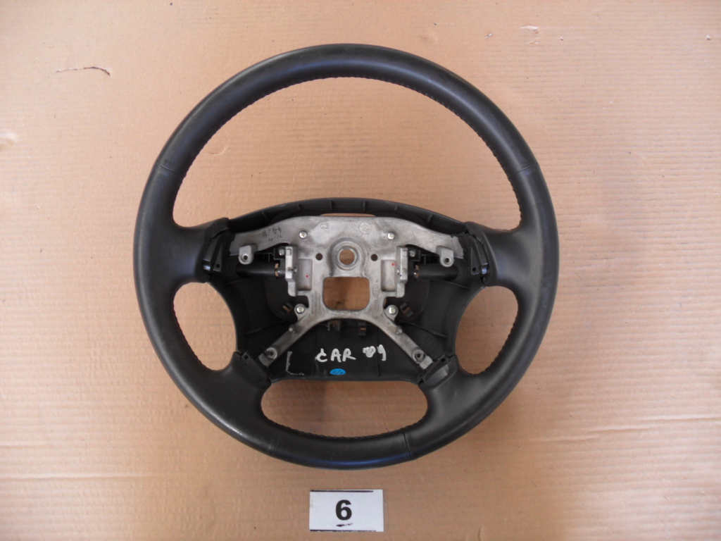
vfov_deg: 40.7
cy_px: 270
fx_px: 729
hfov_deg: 52.6
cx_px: 360
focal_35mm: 35
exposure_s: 1/8
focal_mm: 6.3
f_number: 3
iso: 80
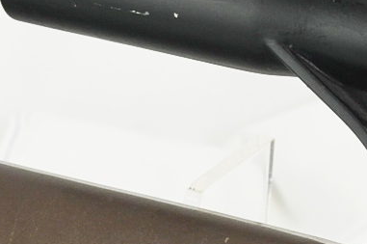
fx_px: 2566
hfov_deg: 8.2
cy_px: 382
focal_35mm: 252
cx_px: 184
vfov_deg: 5.4
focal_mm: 26
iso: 220
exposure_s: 1/125
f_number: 5.6
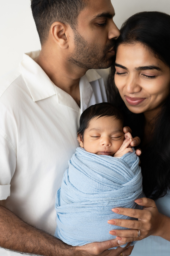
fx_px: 383
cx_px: 103
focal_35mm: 54
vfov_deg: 36.8
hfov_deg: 25.0
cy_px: 109
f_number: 2.5
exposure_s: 1/200
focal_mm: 35
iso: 100
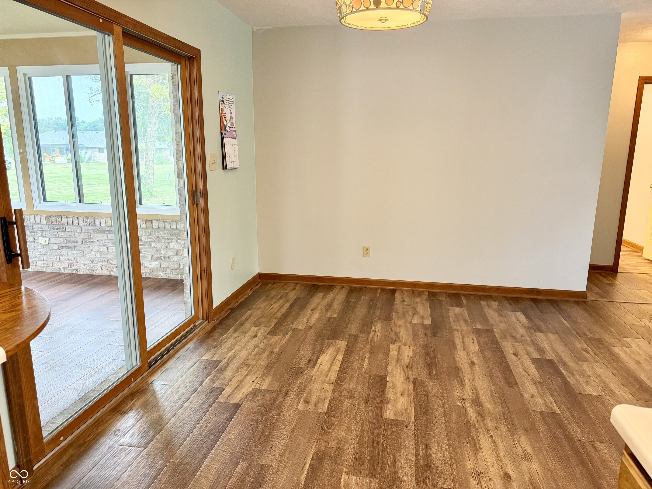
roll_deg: -0.4
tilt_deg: -12.5
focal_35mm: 24
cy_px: 244
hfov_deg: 71.6
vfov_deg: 56.8
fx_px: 452
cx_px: 326
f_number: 1.78
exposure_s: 1/120
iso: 400
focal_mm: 6.76
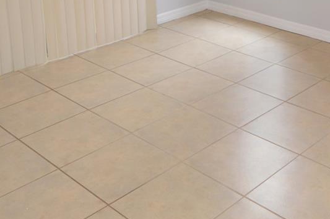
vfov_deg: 23.2
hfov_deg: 35.7
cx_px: 263
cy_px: -34
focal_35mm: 54
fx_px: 494
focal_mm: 12
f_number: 4.5
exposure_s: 1/100
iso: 400
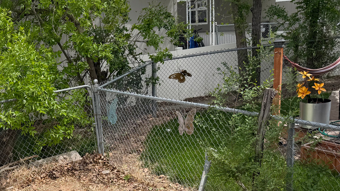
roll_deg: +6.3
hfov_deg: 39.7
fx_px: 451
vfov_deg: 23.6
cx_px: 67
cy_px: 156
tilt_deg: -17.2
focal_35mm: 50
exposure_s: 1/3279
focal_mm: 6.76
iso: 80
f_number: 1.78
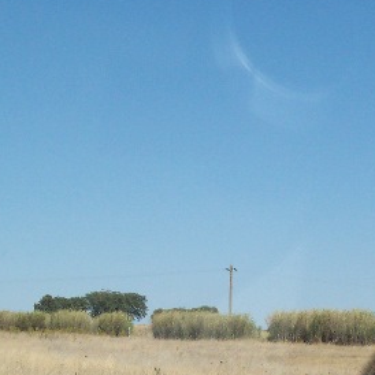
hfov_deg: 17.7
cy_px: 302
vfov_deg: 17.6
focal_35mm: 98
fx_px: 1201
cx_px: 197
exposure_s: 1/700
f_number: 4.8
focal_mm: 8
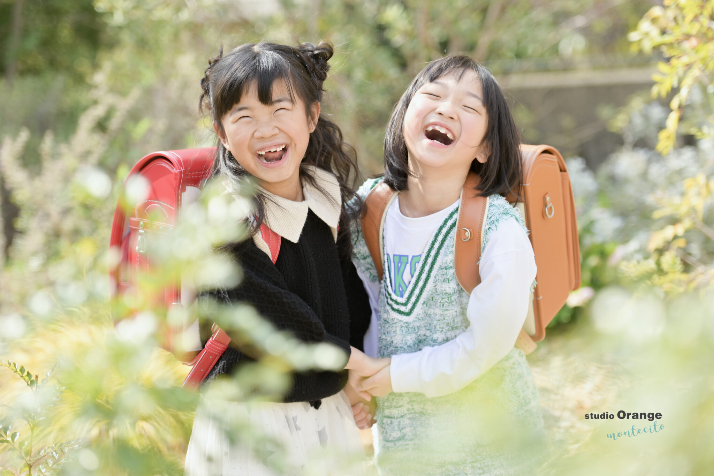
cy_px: 238
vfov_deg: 13.7
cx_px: 357
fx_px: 1983
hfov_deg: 20.4
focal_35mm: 100
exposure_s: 1/800
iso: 125
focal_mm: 100
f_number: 2.8
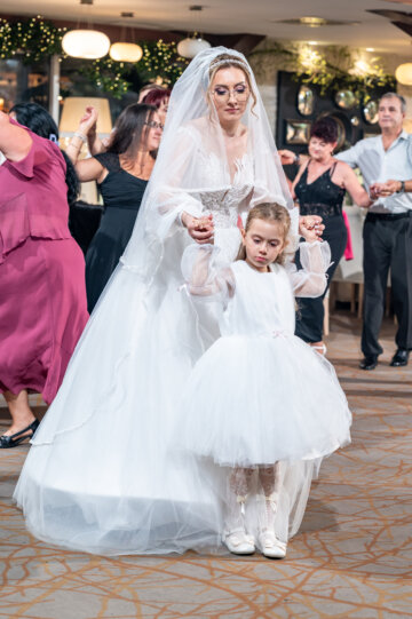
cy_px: 310
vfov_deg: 23.9
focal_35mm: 85
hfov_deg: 16.1
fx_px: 1461
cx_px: 206
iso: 400
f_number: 5
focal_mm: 85
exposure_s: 1/200
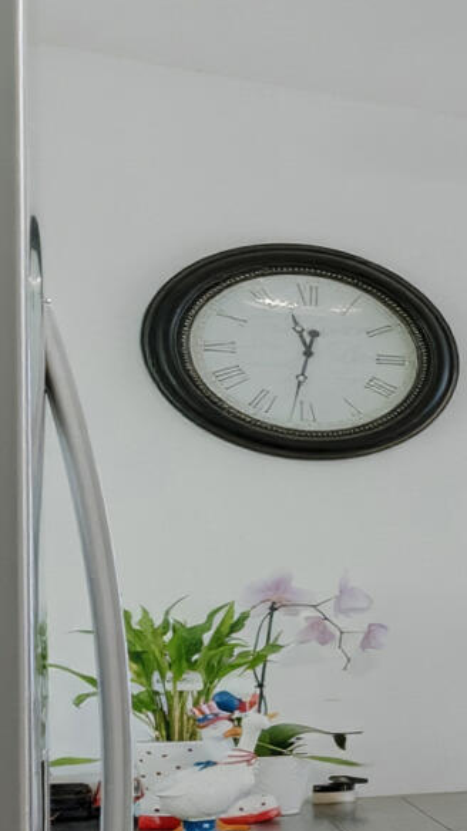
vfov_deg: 30.0
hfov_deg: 7.1
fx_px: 1543
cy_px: 544
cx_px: 2102
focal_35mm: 70
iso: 100
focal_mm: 13
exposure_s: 6
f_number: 11
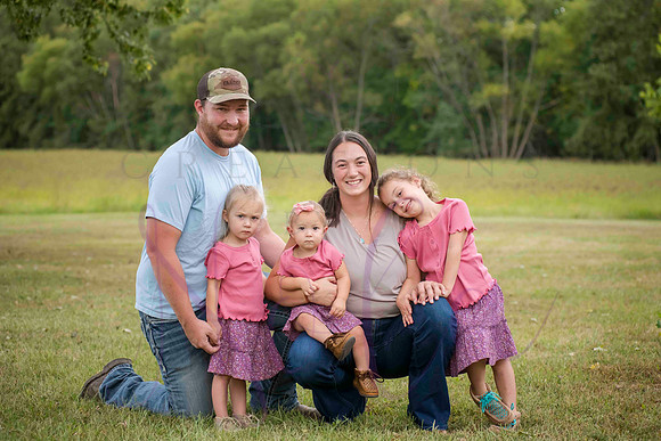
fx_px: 1532
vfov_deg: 16.4
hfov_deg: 24.3
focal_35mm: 83
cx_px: 330
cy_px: 220
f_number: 4.5
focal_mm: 80
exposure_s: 1/500
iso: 400
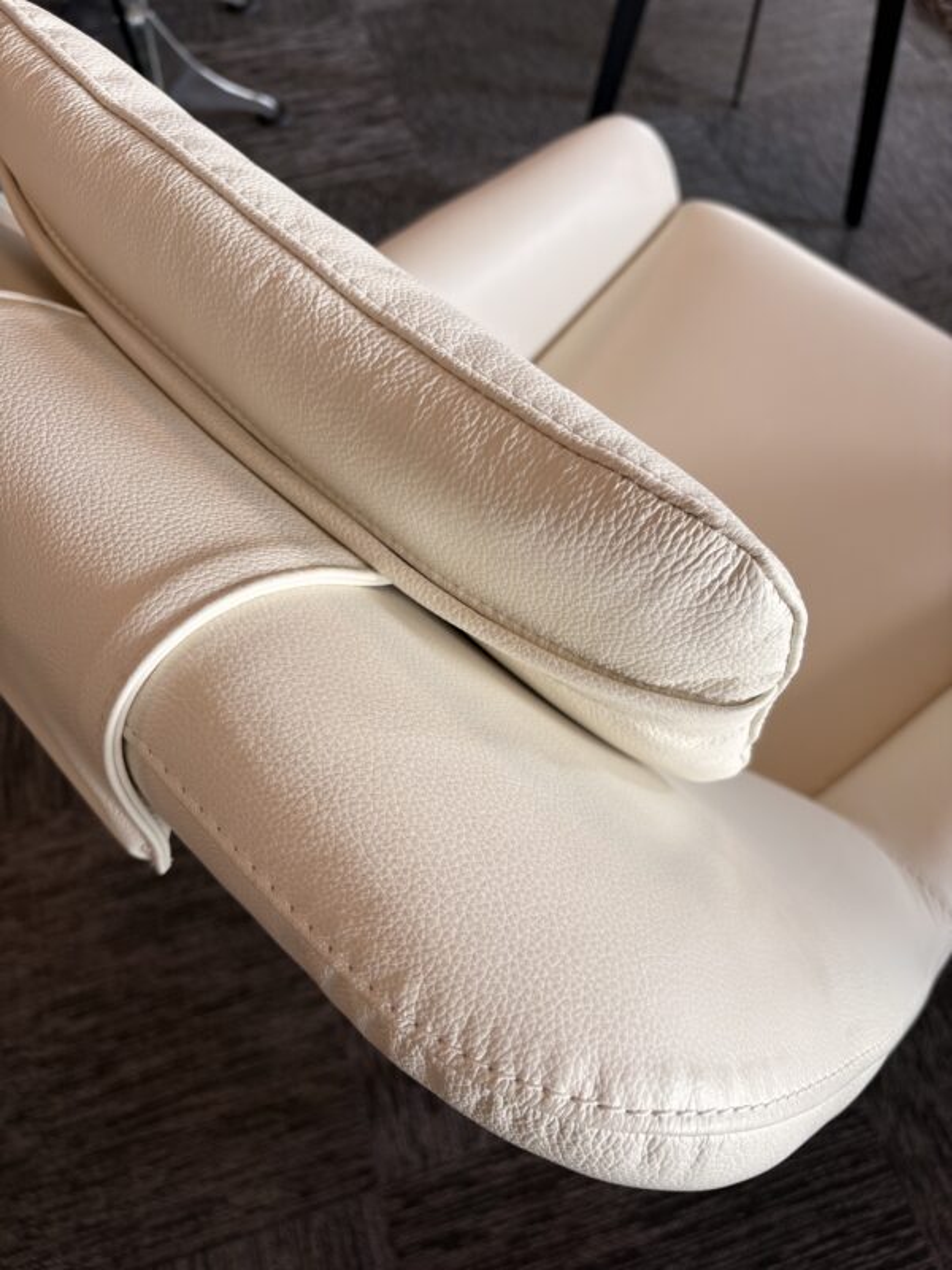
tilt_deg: -60.8
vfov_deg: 67.3
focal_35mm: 26
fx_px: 953
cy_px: 635
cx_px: 476
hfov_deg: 53.1
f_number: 1.6
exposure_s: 1/100
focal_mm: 5.96
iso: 50
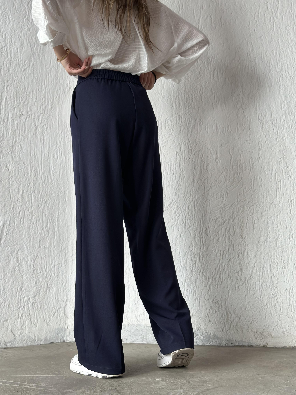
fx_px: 547
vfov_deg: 39.7
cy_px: 198
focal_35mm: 48
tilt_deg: +4.5
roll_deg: +0.2
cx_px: 148
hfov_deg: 30.3
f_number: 1.78
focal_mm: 6.86
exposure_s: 1/121
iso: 100
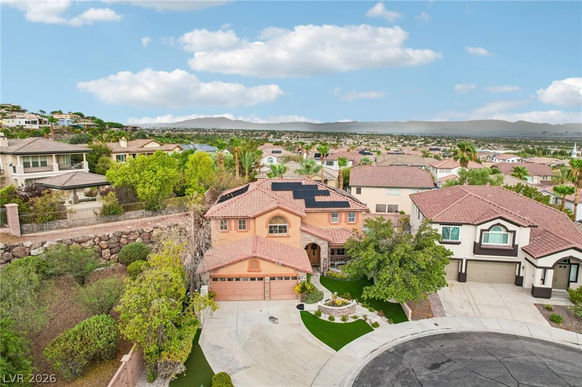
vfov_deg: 57.2
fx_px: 356
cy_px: 194
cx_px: 291
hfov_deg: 78.6
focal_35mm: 22
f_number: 2.8
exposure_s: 1/350
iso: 120
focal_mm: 8.4
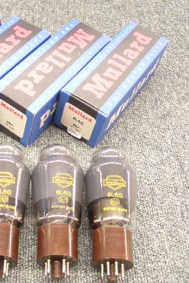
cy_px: 141
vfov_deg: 40.3
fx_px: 386
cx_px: 23
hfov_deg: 26.7
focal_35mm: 49
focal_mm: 5.8
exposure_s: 1/8
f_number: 2.6
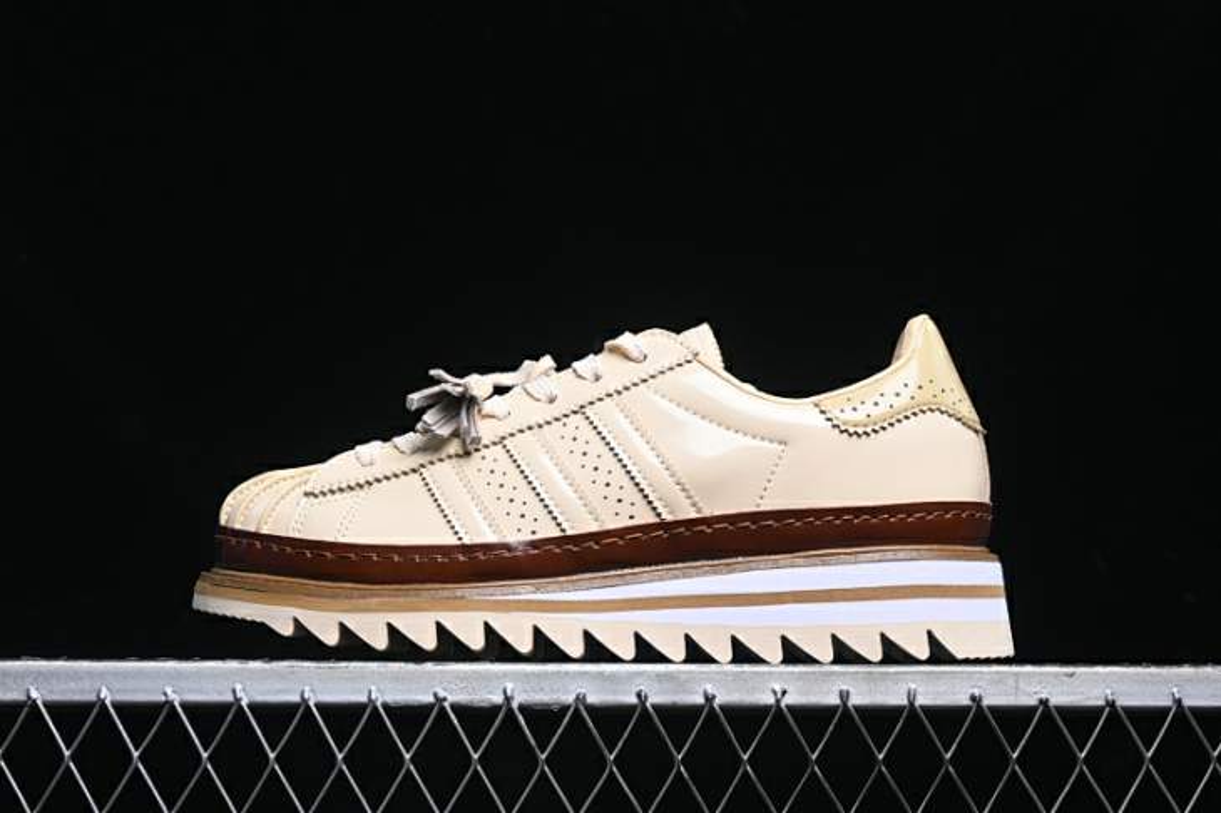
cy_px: 406
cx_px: 610
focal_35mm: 75
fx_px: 2542
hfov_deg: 27.0
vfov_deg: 18.2
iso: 160
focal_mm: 50
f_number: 6.3
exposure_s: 1/60
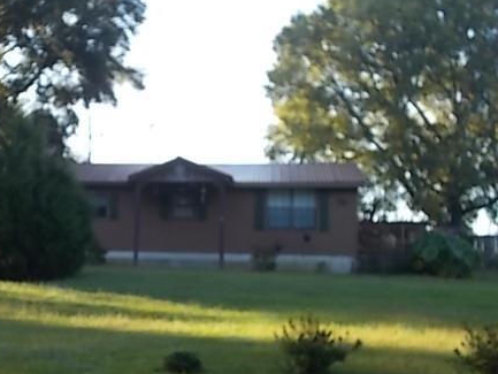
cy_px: 192
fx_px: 935
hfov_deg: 29.4
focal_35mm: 65
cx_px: 131
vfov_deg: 22.6
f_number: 4.2
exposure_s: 1/100
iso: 80
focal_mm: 7.9
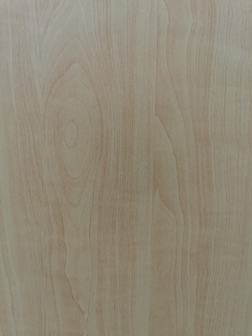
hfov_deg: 51.4
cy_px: 168
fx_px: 262
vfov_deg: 65.3
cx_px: 126
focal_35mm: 27
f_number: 1.6
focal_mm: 5.56
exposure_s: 1/50
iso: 160
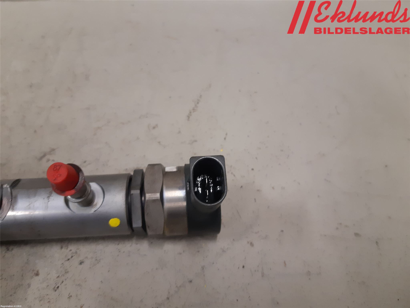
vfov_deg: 53.1
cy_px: 154
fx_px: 308
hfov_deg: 67.3
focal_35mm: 26
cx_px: 205
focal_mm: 3.93
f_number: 1.7
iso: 160
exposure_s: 1/60
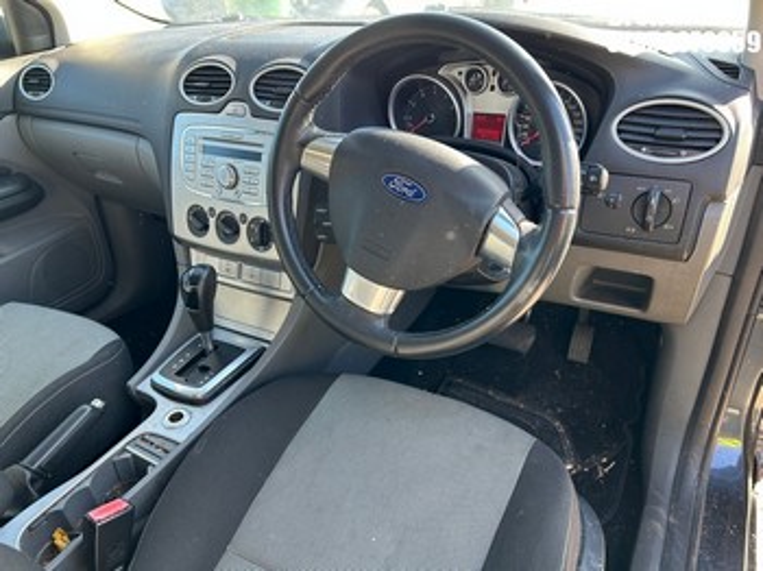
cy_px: 286
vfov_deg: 53.0
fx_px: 573
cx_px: 382
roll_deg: +5.2
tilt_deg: -30.5
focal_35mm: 26
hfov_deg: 67.3
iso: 64
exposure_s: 1/121
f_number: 1.5
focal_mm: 5.7
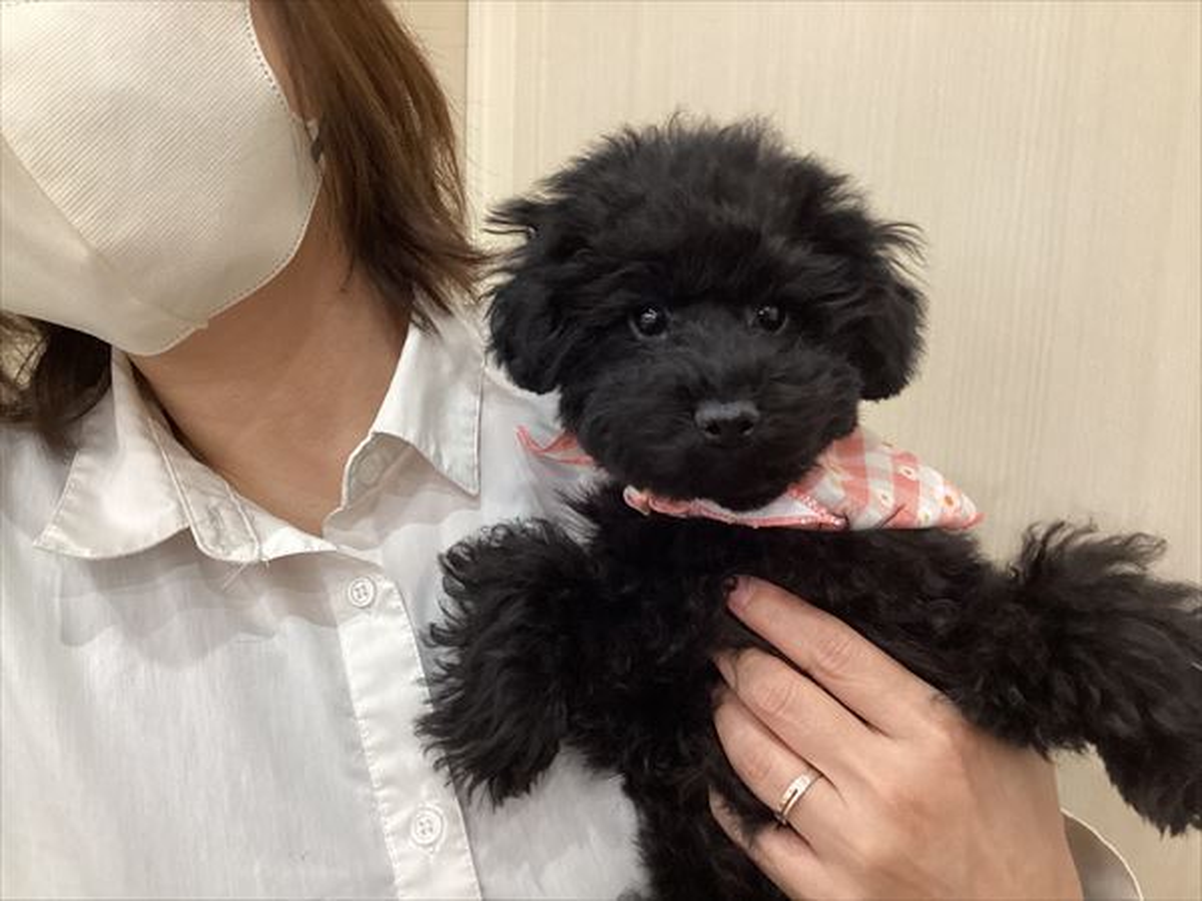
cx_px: 601
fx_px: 1076
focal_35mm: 31
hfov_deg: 58.4
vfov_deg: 45.4
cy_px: 450
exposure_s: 1/60
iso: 250
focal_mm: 3.3
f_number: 2.4
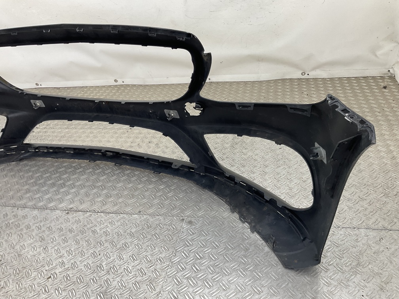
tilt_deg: -31.8
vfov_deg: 48.2
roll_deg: +8.4
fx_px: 334
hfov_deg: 61.7
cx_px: 200
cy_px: 150
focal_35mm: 29
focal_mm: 3
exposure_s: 1/120
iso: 40
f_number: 1.8
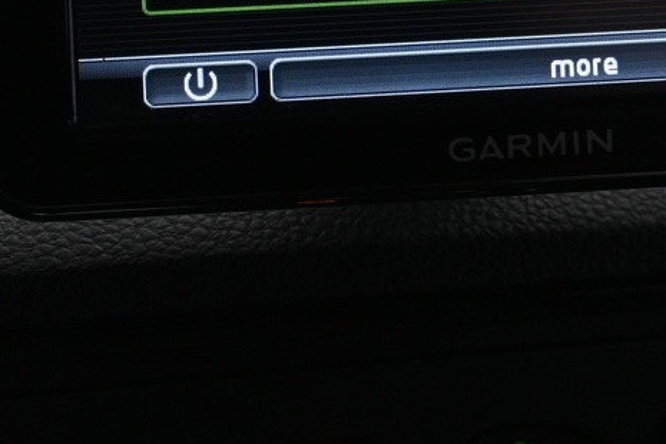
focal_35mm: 110
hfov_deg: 18.5
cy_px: -178
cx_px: 523
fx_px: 2030
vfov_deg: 12.0
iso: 500
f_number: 4
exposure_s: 1/60
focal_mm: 21
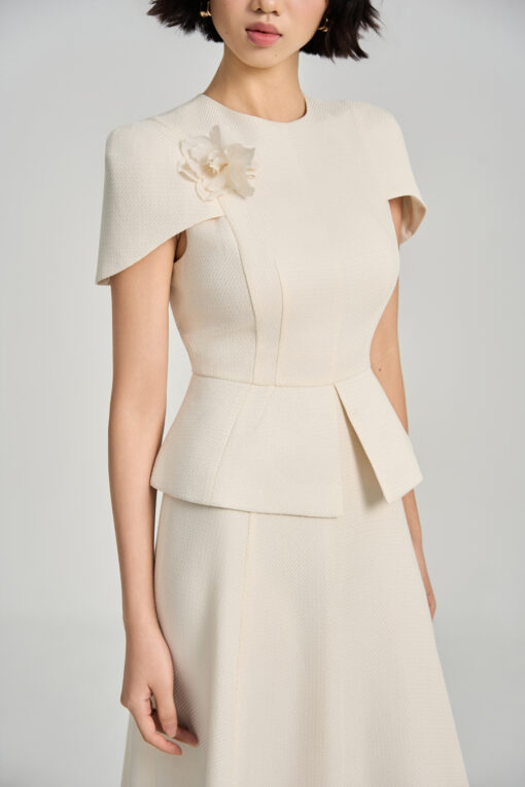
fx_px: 1203
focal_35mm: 55
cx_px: 262
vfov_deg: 36.2
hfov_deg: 24.6
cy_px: 394
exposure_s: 1/160
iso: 160
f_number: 6.3
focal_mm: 55
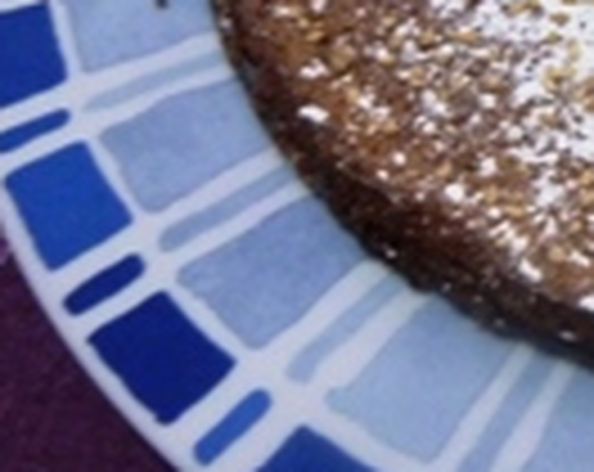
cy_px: -31
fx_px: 1456
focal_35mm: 83
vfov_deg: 17.9
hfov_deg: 20.2
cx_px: 864
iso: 400
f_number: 3.3
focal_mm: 4.1
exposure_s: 1/8
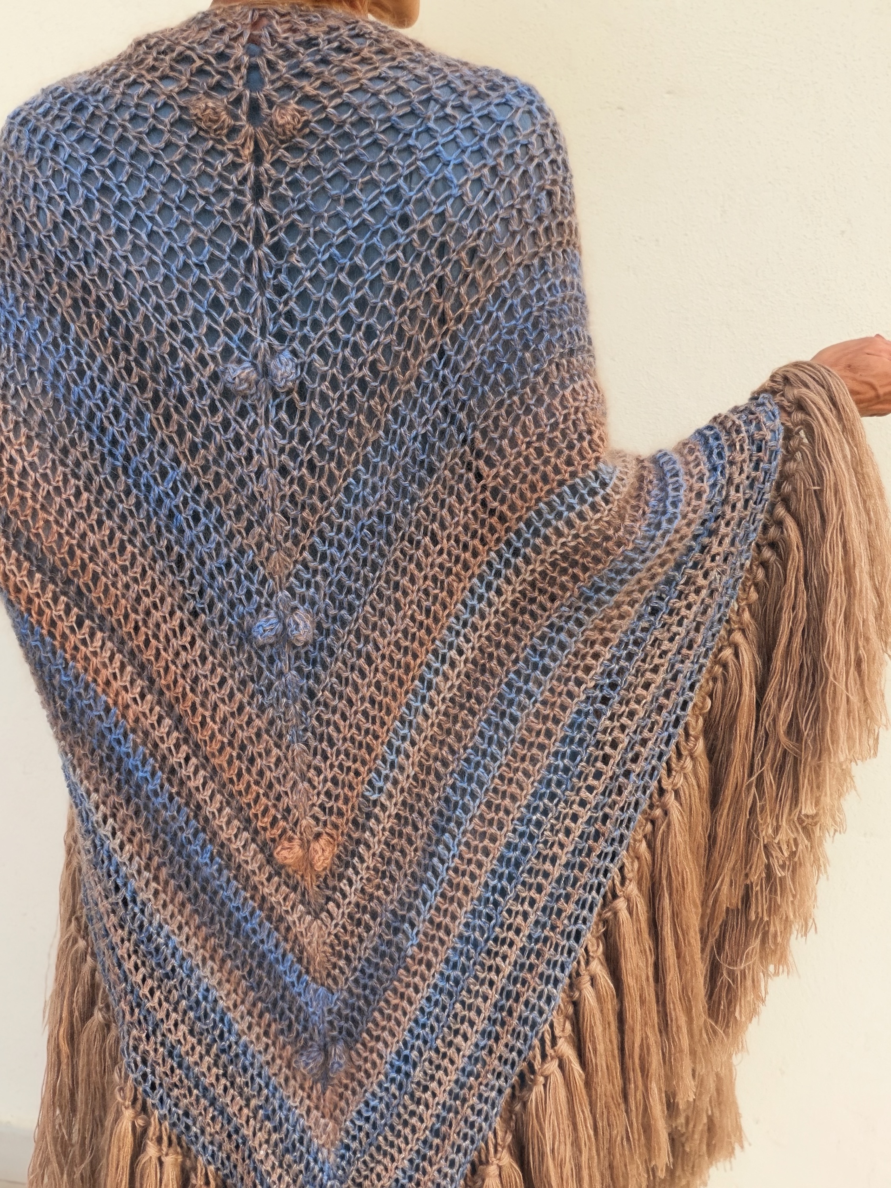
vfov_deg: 60.0
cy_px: 594
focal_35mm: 30
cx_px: 446
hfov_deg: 46.8
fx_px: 1030
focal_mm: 2.71
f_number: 1.9
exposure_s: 1/268
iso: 25
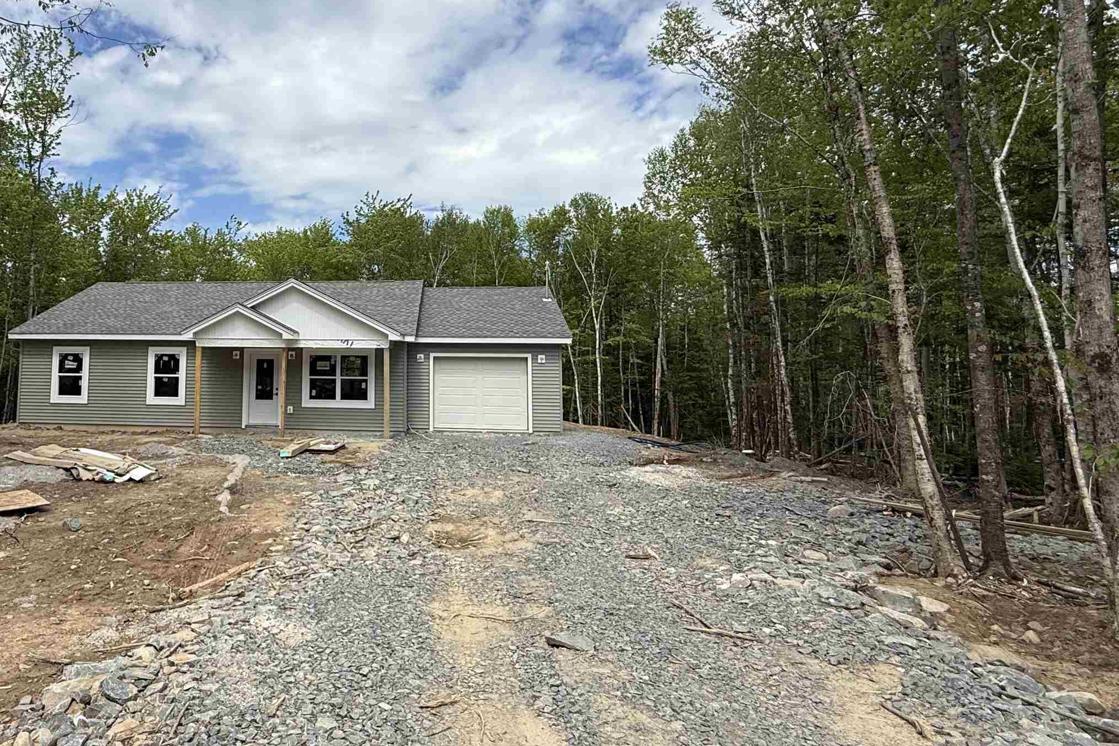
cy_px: 306
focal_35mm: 22
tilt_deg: +6.6
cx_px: 370
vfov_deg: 56.9
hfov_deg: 76.0
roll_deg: -0.3
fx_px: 684
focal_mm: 2.22
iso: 50
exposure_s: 1/2410
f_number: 2.2
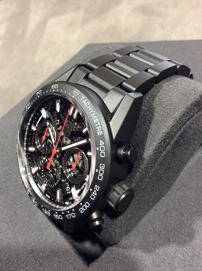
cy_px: 136
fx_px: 250
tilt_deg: -52.4
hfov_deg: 44.1
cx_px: 101
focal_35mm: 32
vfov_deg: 56.9
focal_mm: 3.3
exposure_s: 1/24
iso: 125
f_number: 2.4
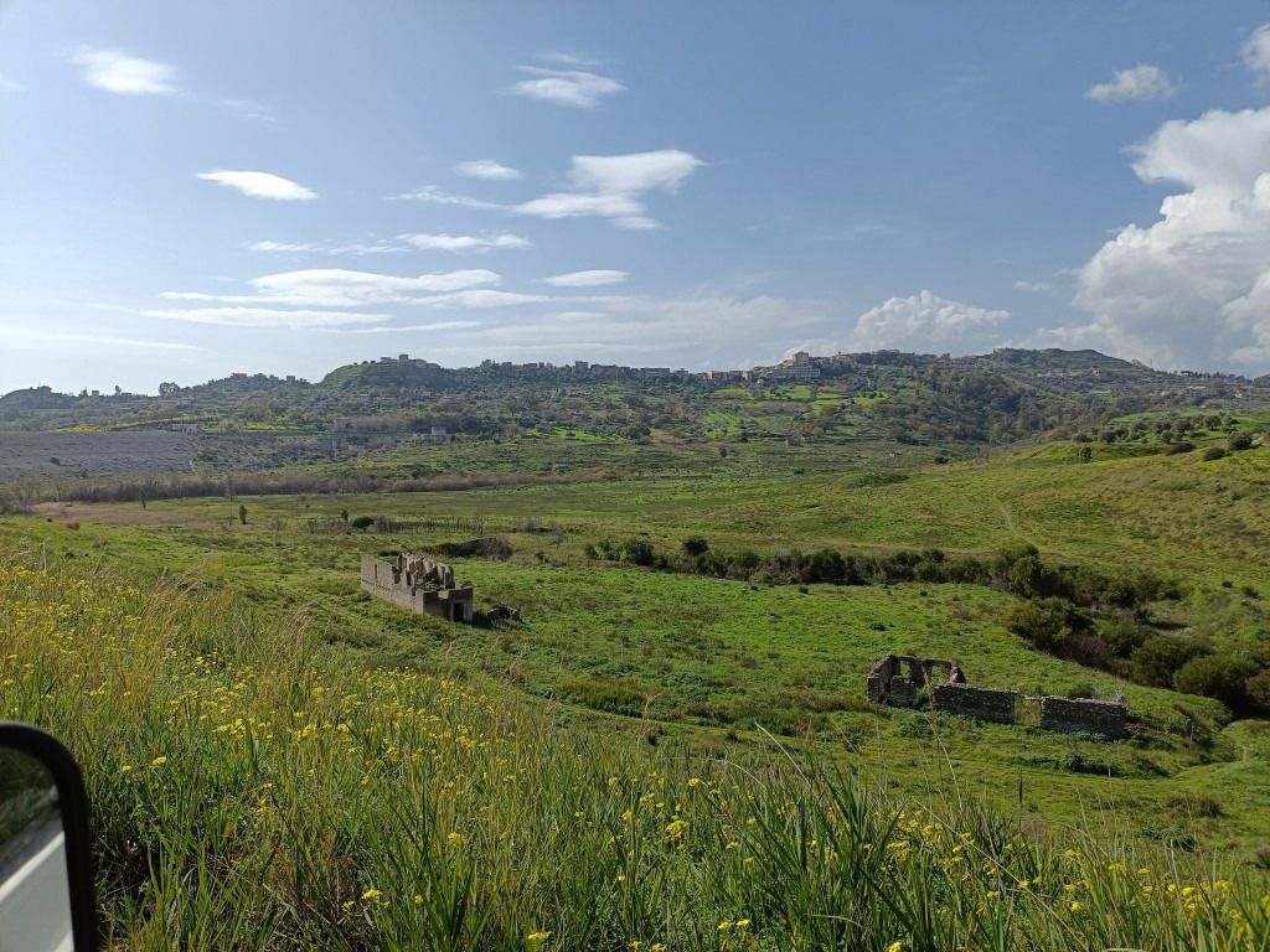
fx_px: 917
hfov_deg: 69.4
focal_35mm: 25
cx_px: 635
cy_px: 476
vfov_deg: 54.9
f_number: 1.7
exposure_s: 1/1477
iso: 102
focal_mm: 4.7
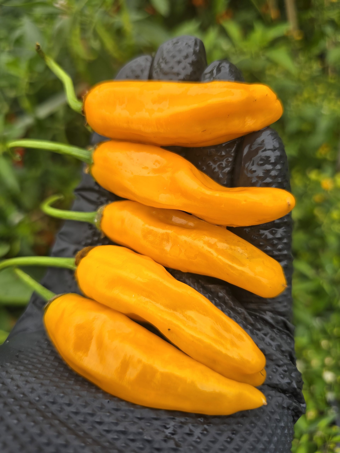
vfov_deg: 73.9
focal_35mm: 23
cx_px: 170
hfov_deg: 58.9
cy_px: 226
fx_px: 301
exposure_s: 1/180
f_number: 1.7
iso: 12
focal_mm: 6.3
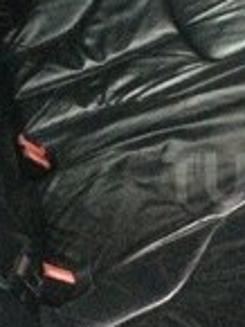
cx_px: 335
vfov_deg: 19.8
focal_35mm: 99
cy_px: 178
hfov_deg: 14.2
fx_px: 933
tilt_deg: -41.6
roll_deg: +0.1
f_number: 2.2
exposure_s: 1/17
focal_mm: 4.15
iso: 2000
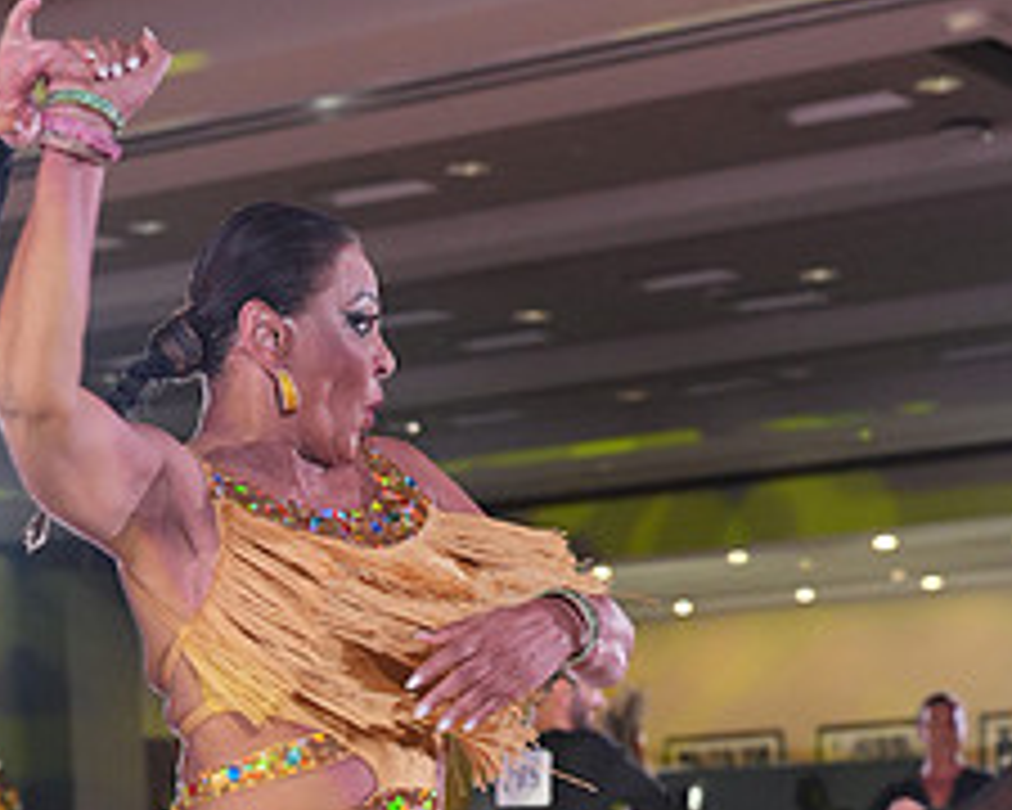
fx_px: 3624
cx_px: 155
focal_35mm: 121
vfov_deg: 12.3
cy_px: 1076
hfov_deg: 15.8
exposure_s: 1/400
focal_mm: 50
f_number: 4
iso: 2000
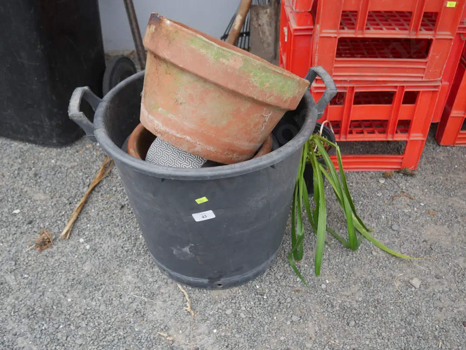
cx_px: 233
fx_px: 458
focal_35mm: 34
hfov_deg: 53.9
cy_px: 175
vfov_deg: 41.8
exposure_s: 1/200
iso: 200
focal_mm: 17
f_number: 4
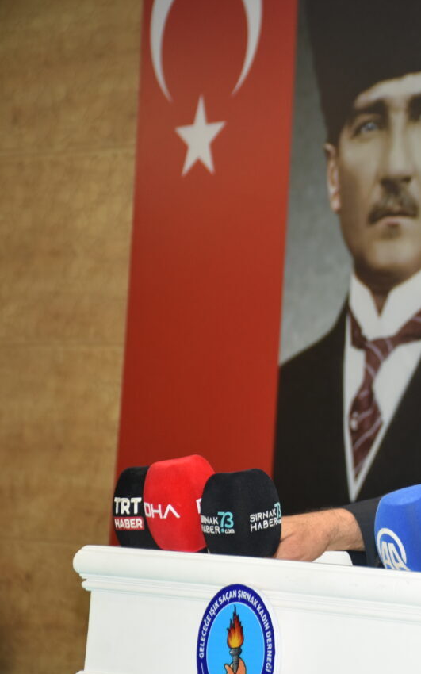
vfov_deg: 13.8
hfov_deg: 8.5
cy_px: 337
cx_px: 482
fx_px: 2791
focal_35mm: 152
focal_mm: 66
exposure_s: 1/60
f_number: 5
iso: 720
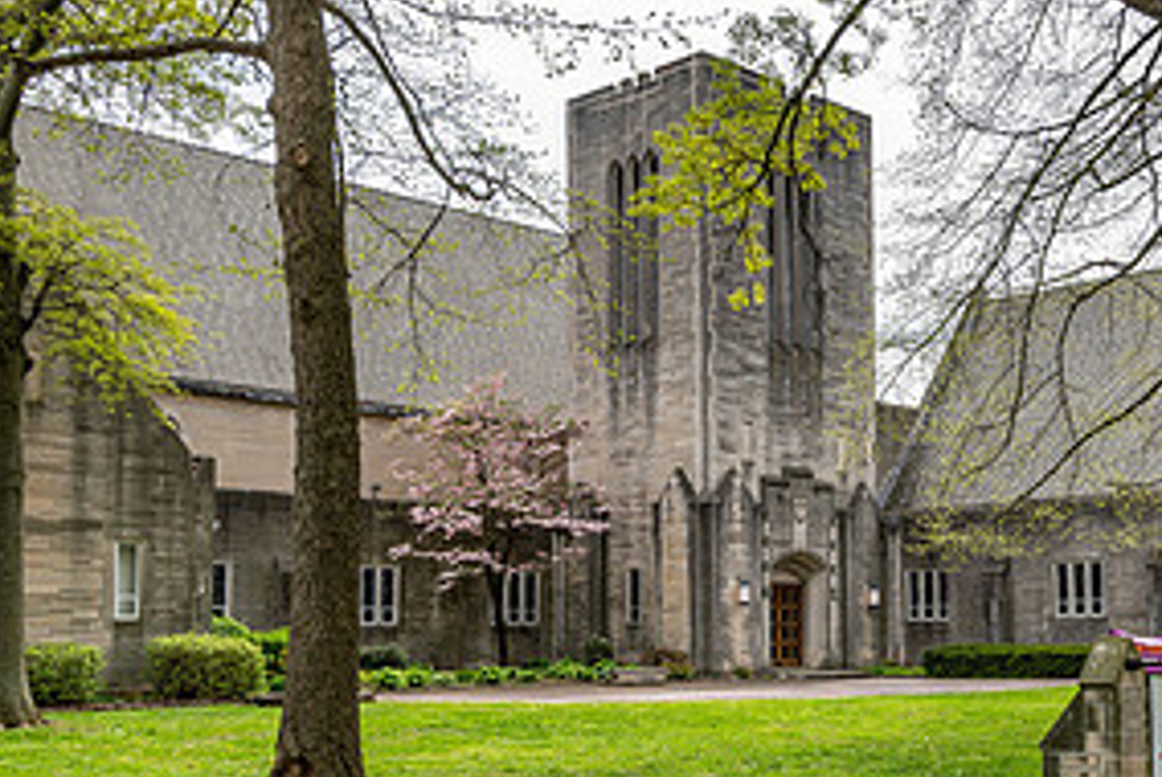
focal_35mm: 49
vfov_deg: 27.3
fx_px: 1583
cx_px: 912
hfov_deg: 38.9
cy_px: 554
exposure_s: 1/160
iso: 220
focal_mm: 24
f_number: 8
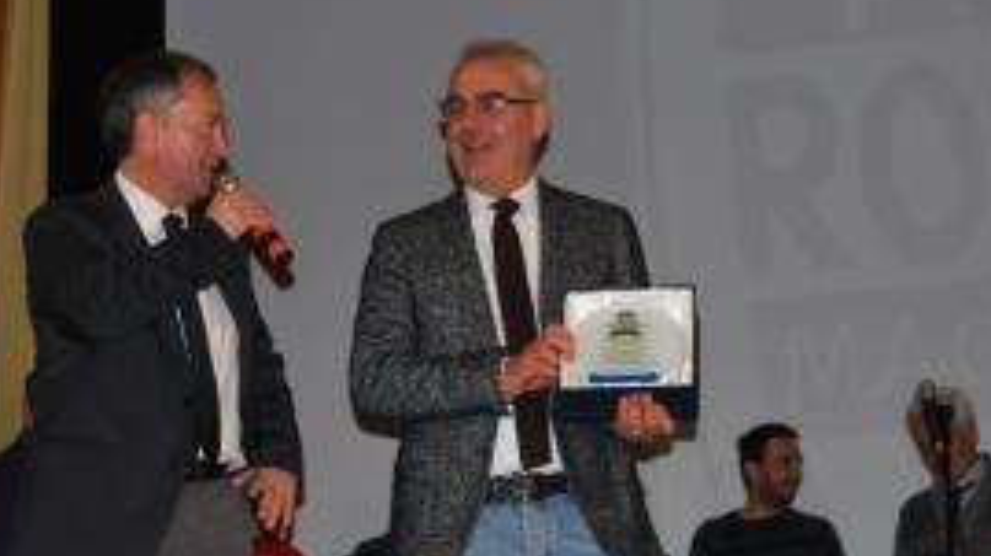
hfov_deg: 25.3
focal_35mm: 84
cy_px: 199
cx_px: 449
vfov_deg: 14.4
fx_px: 2206
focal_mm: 32
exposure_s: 1/60
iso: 200
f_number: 5
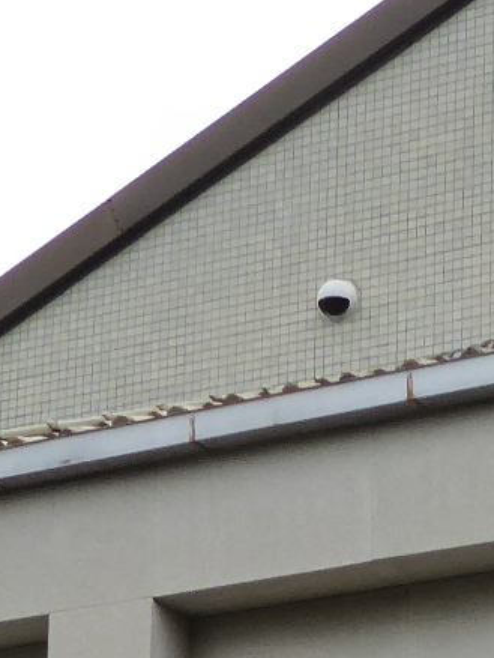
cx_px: 595
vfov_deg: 12.6
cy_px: 1079
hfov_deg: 10.0
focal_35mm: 146
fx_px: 2775
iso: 160
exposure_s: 1/640
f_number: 3.3
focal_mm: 4.3
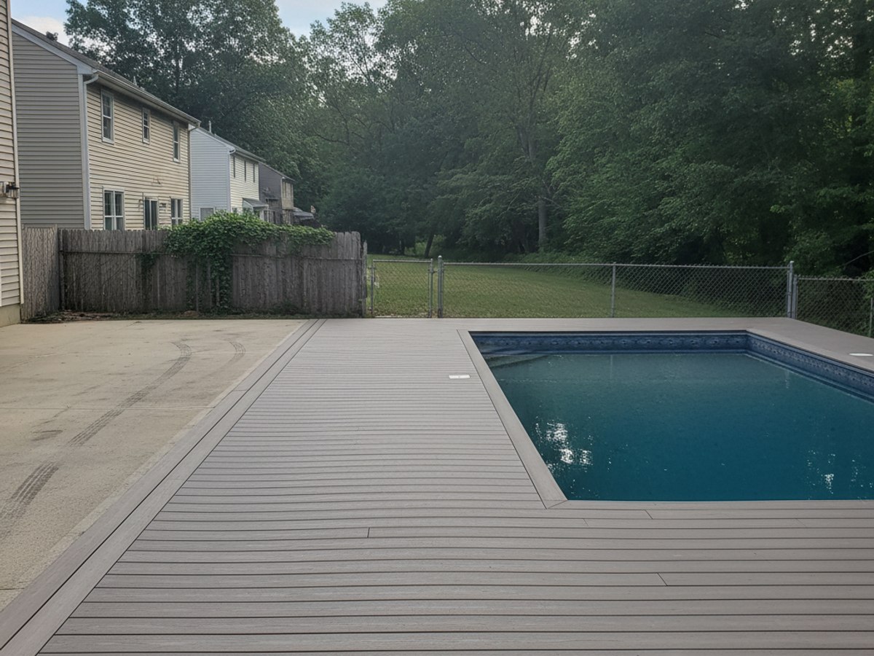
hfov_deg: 73.9
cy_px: 328
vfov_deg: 58.9
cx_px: 437
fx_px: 581
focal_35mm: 23
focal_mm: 6.4
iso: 166
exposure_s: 1/287
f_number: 1.8
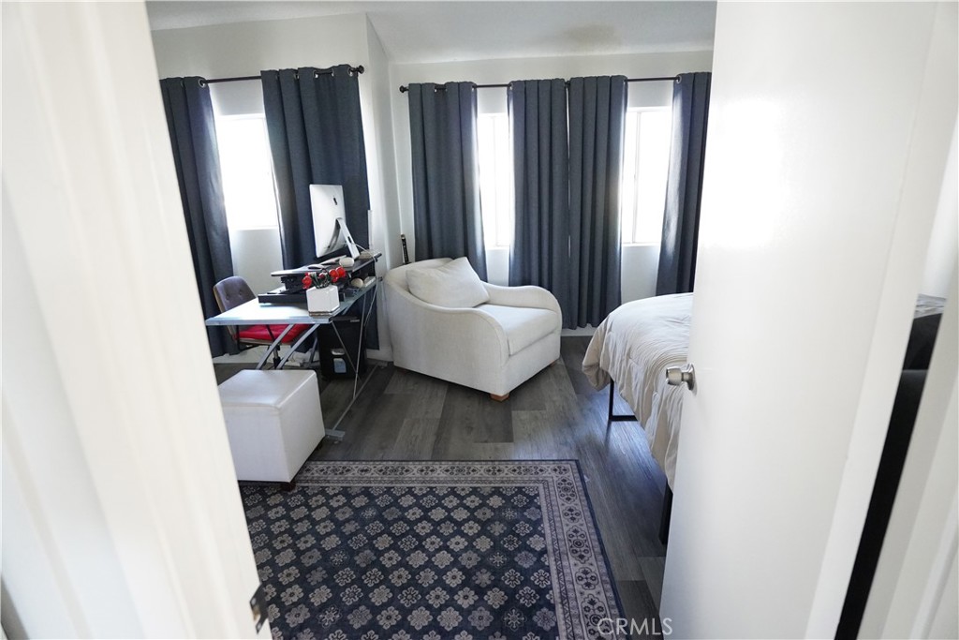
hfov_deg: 95.0
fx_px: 440
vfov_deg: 72.1
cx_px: 480
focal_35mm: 16
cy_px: 320
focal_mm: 11
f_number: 2.8
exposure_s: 1/250
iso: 3200
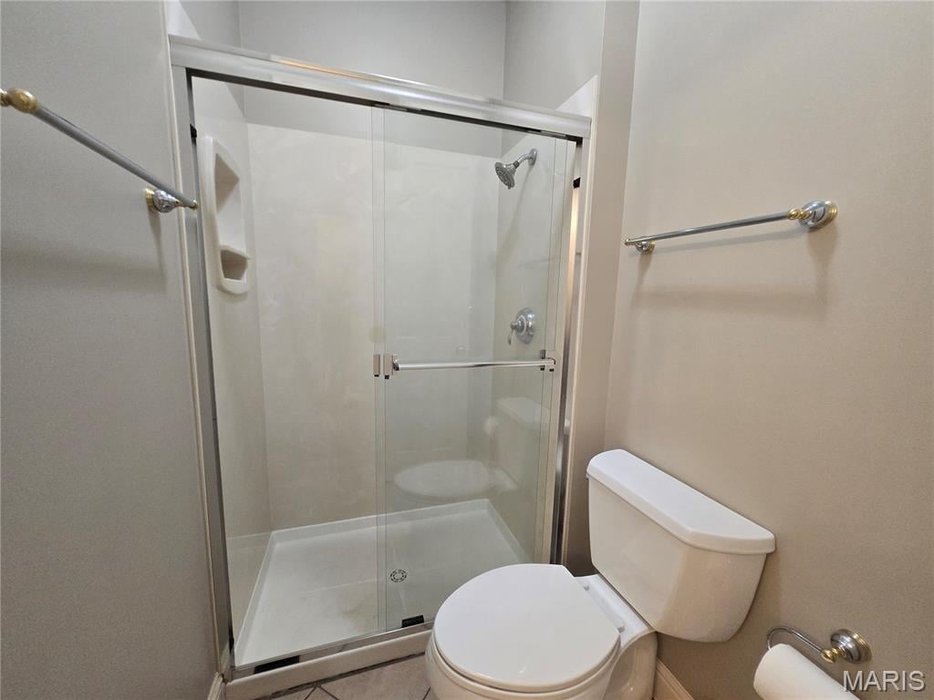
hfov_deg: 106.2
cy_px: 350
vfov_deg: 89.9
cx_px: 467
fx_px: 351
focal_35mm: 13
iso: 250
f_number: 2.2
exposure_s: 1/60
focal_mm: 1.7
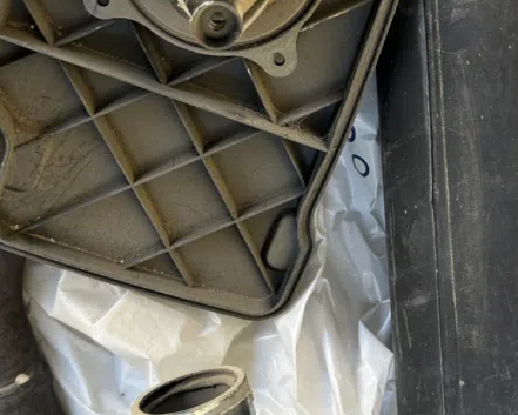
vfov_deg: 43.0
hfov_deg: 52.0
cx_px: 337
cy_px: 154
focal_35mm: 34
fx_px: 521
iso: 125
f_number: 1.78
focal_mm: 6.86
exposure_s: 1/121
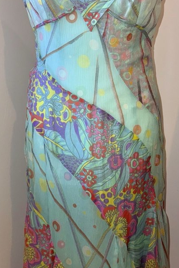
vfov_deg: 37.4
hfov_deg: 25.5
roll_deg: -1.8
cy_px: 107
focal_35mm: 53
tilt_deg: -13.4
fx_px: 395
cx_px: 103
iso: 80
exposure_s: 1/50
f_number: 1.78
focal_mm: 6.76
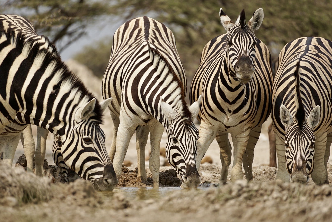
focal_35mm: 525
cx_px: 166
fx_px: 4845
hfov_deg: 3.9
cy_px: 111
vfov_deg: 2.6
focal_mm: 350
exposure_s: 1/500
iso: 125
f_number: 6.3
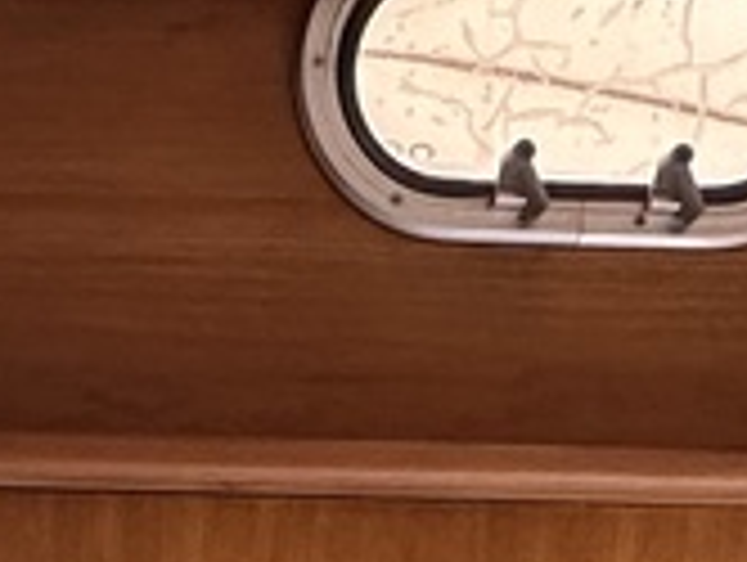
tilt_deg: -10.4
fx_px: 2183
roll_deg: +0.6
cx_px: -171
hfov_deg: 18.3
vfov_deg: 12.2
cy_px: 1281
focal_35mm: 101
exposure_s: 1/99
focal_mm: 2.22
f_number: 2.2
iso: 160
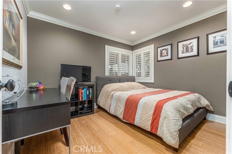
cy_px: 77
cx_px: 116
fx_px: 90
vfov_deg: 81.2
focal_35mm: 14
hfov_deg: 104.2
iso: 250
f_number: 6.3
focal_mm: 14
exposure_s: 1/160
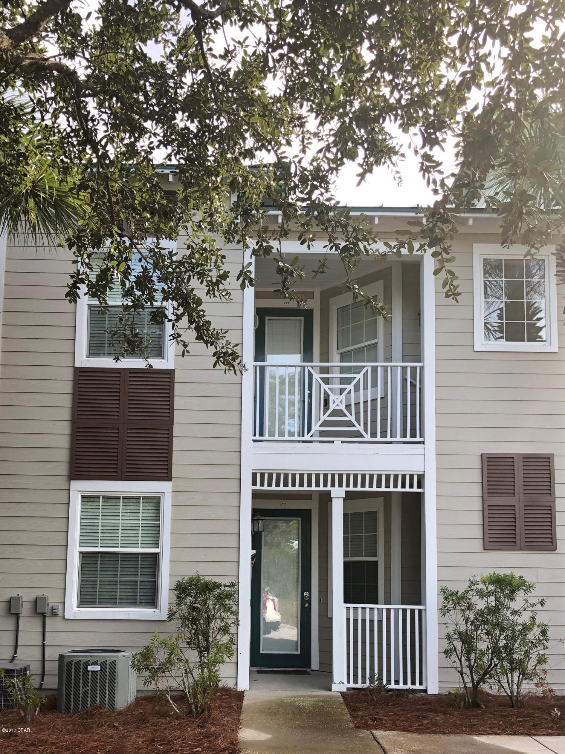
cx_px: 282
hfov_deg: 48.2
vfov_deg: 61.7
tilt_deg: +6.8
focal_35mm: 29
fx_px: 631
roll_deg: -0.3
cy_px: 377
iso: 20
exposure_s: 1/233
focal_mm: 3.99
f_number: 1.8
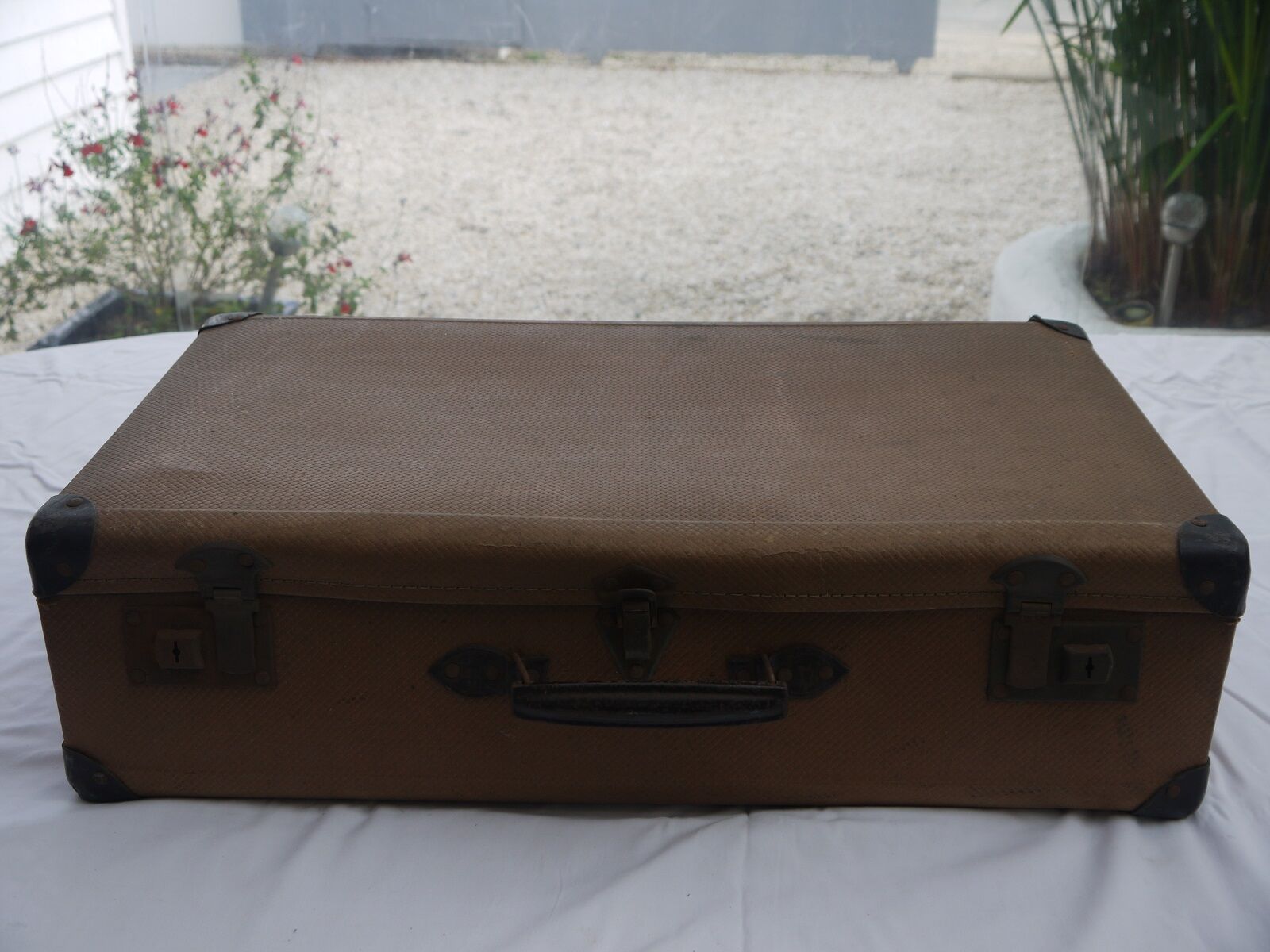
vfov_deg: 34.3
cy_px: 476
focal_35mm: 42
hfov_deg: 44.8
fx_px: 1541
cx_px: 635
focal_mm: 21
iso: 100
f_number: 5
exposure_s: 1/160
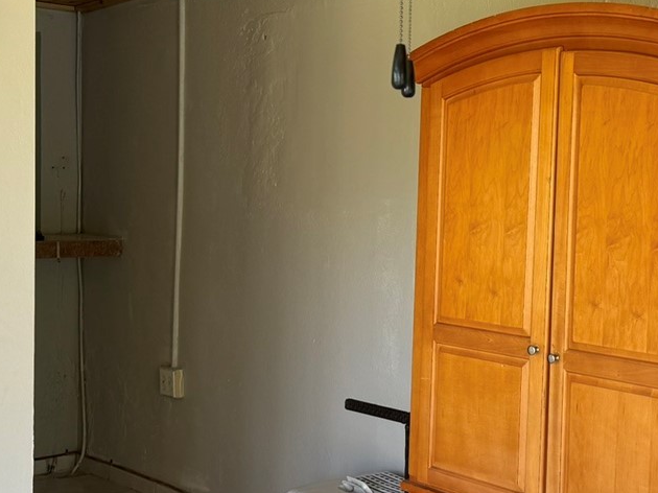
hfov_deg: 31.4
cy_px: 244
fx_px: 1159
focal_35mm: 61
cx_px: 453
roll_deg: -0.9
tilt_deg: -0.2
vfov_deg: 24.0
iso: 64
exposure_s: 1/121
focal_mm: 6.76
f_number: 1.78
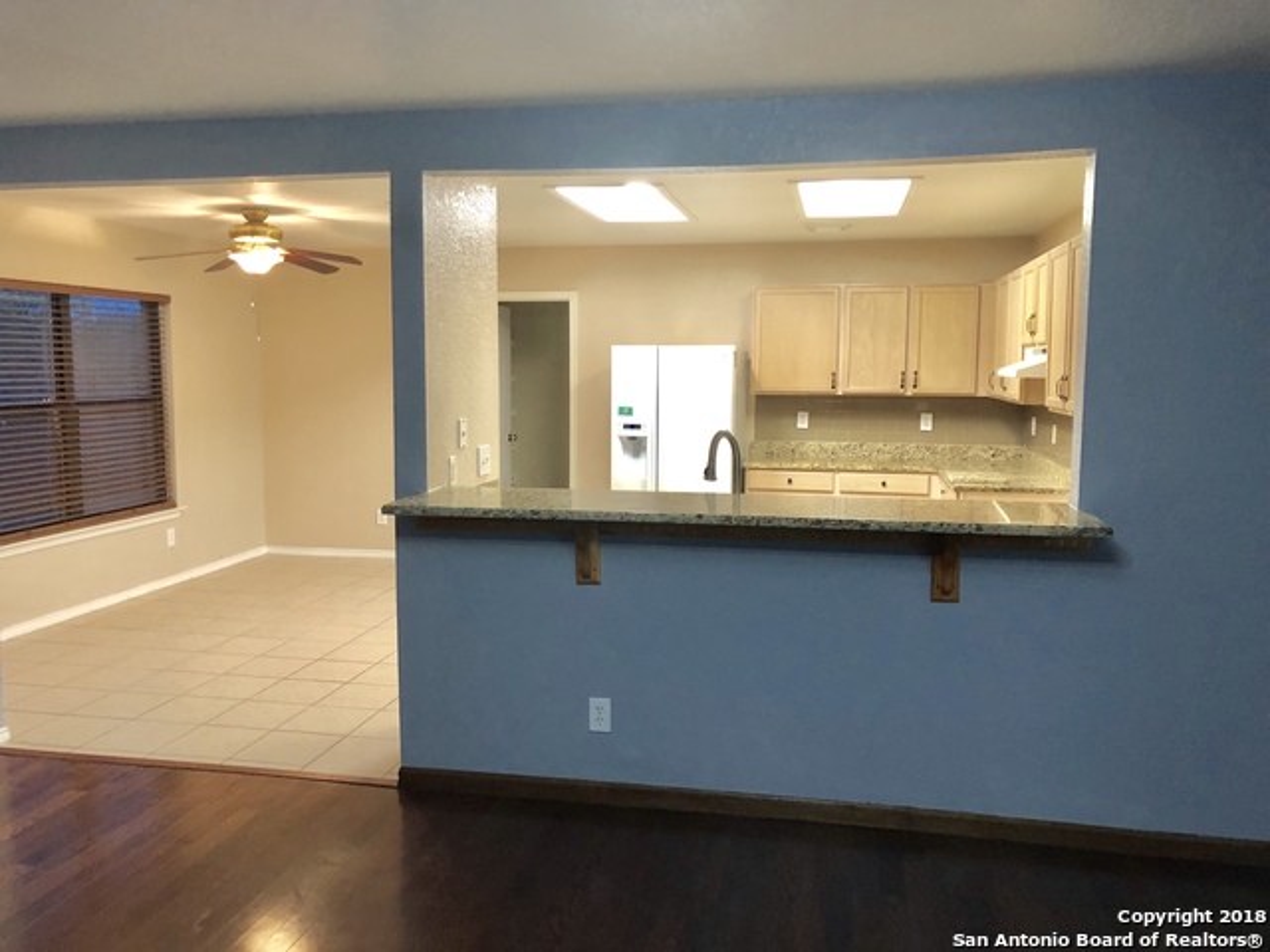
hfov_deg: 63.4
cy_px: 476
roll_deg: -0.5
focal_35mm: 28
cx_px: 635
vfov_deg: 49.7
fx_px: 1027
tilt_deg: -5.5
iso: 64
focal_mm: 3.99
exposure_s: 1/15
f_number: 1.8
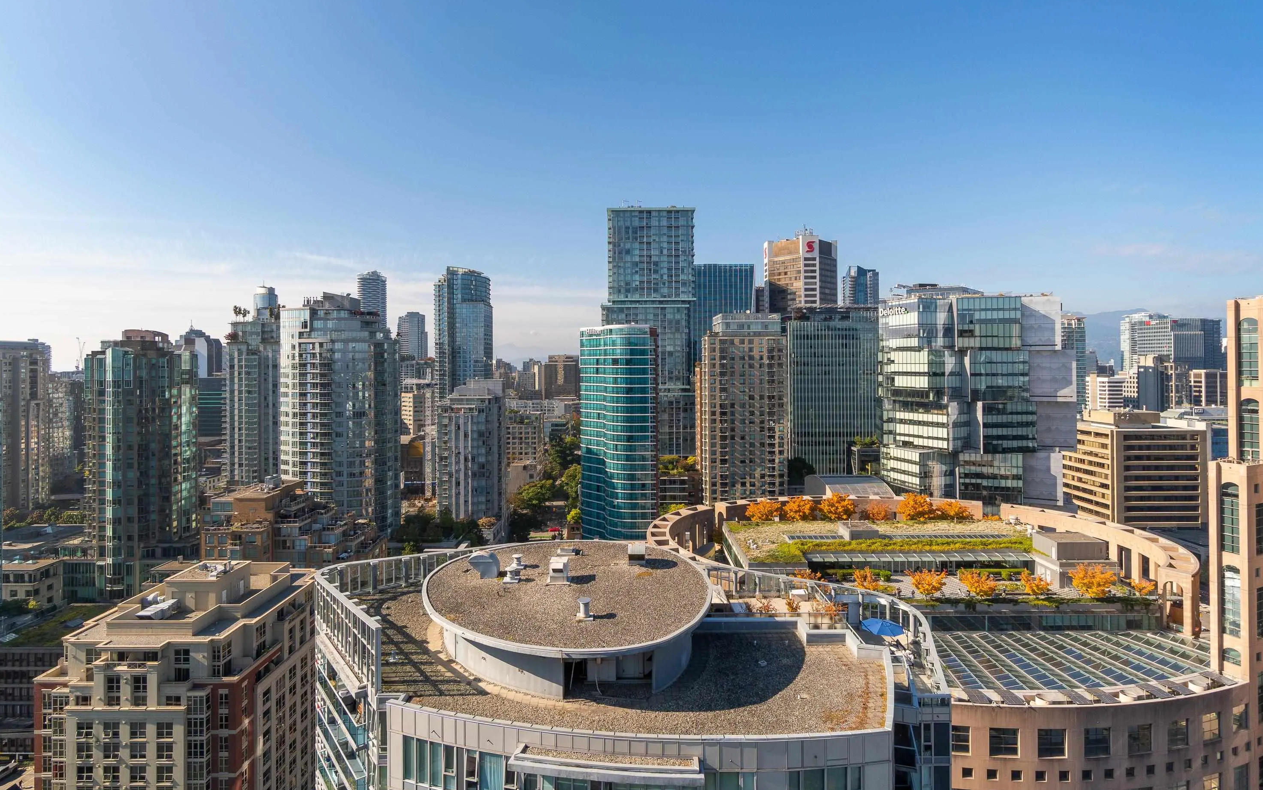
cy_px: 433
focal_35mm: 16
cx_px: 653
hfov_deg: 97.8
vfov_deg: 71.1
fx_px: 551
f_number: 8
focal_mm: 10
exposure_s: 1/400
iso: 200
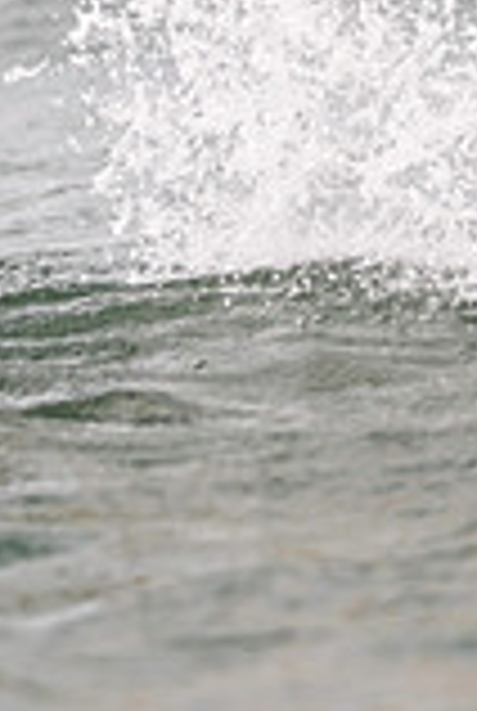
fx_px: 10250
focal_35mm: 518
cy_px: -227
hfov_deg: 2.7
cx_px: 520
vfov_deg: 4.0
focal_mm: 120
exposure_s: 1/5000
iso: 320
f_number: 2.8
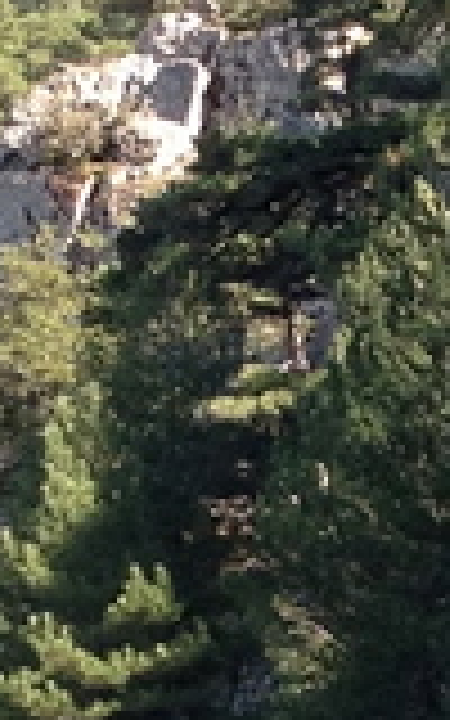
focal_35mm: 278
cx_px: 387
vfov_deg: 7.5
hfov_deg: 4.7
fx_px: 5455
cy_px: 986
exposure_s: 1/305
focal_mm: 4.28
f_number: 2.4
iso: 64
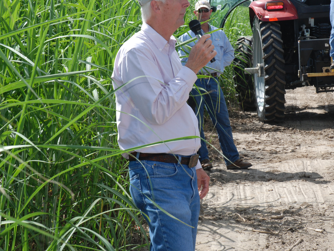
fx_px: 489
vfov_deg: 28.7
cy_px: 101
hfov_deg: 37.5
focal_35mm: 51
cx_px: 207
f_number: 9
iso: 200
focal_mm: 25
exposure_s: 1/200
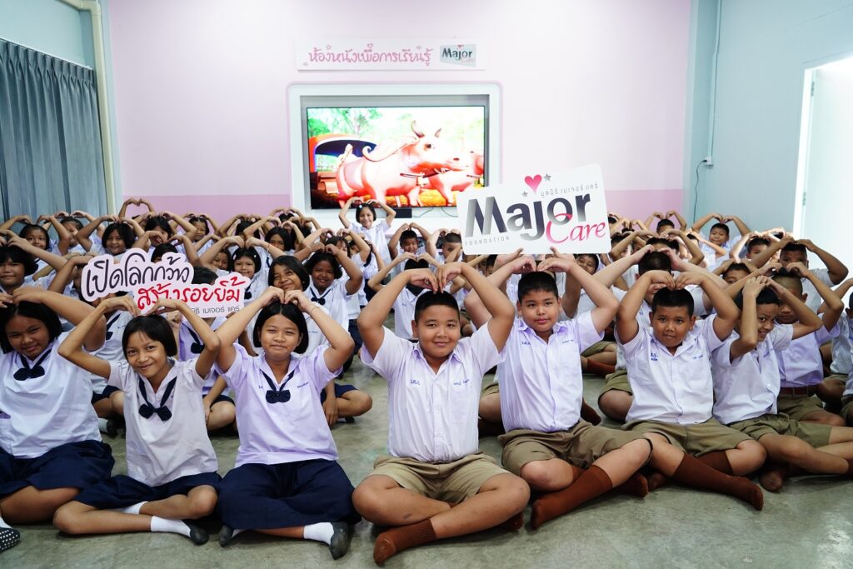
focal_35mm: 30
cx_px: 426
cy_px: 284
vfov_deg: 43.6
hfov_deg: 61.9
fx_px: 711
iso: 2500
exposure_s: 1/60
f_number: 4
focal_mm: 30
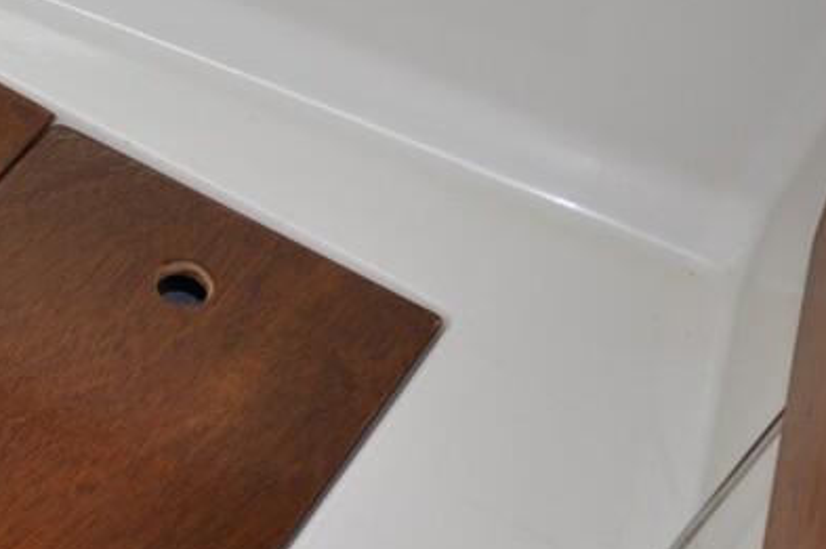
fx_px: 1925
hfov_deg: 22.1
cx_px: -202
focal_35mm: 84
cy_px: 351
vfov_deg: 16.2
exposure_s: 1/125
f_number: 3.8
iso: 400
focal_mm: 22
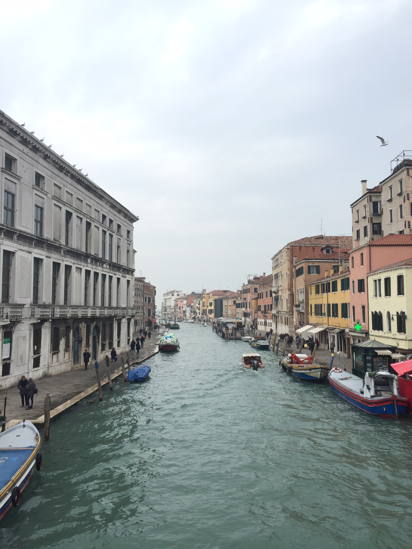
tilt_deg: +4.3
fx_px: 460
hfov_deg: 48.2
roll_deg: -0.8
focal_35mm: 29
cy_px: 274
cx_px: 206
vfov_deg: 61.7
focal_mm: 4.15
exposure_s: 1/482
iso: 32
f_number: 2.2
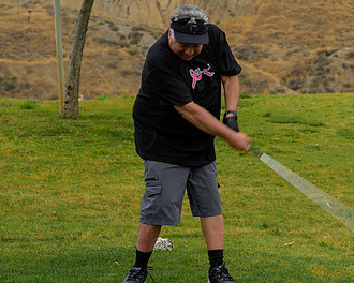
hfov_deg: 20.1
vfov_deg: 16.4
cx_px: 306
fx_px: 985
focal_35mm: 94
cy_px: 121
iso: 100
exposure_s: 1/200
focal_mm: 57
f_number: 4
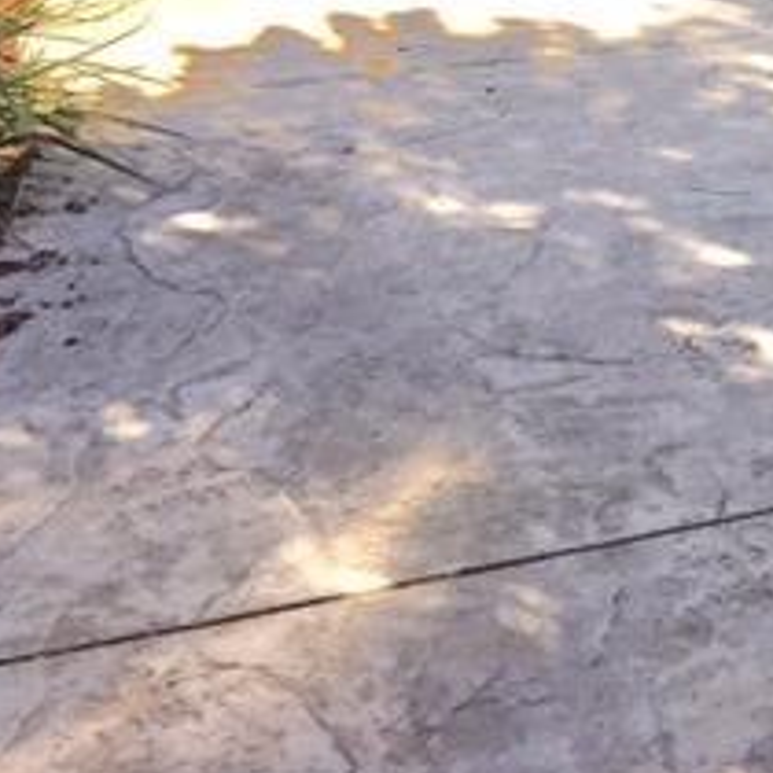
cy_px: -88
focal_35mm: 78
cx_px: 928
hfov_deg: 20.7
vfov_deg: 21.0
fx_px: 1971
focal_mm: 4.15
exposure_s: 1/599
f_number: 2.2
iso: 32
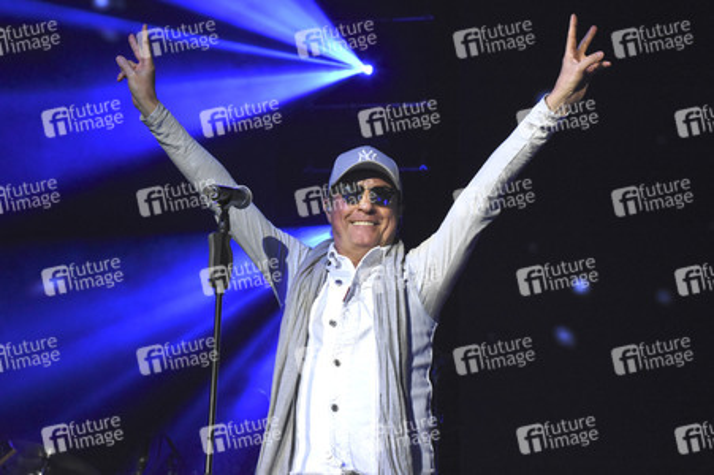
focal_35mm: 78
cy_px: 238
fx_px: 1546
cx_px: 357
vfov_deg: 17.5
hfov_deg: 26.0
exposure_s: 1/200
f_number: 6.3
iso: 3200
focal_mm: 52
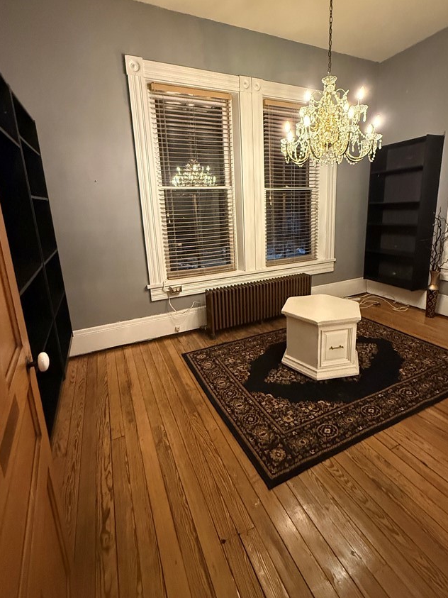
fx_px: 293
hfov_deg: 74.7
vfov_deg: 90.8
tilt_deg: -11.1
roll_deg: +2.1
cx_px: 235
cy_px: 271
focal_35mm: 17
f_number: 2.2
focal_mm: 2.22
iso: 1000
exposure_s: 1/60
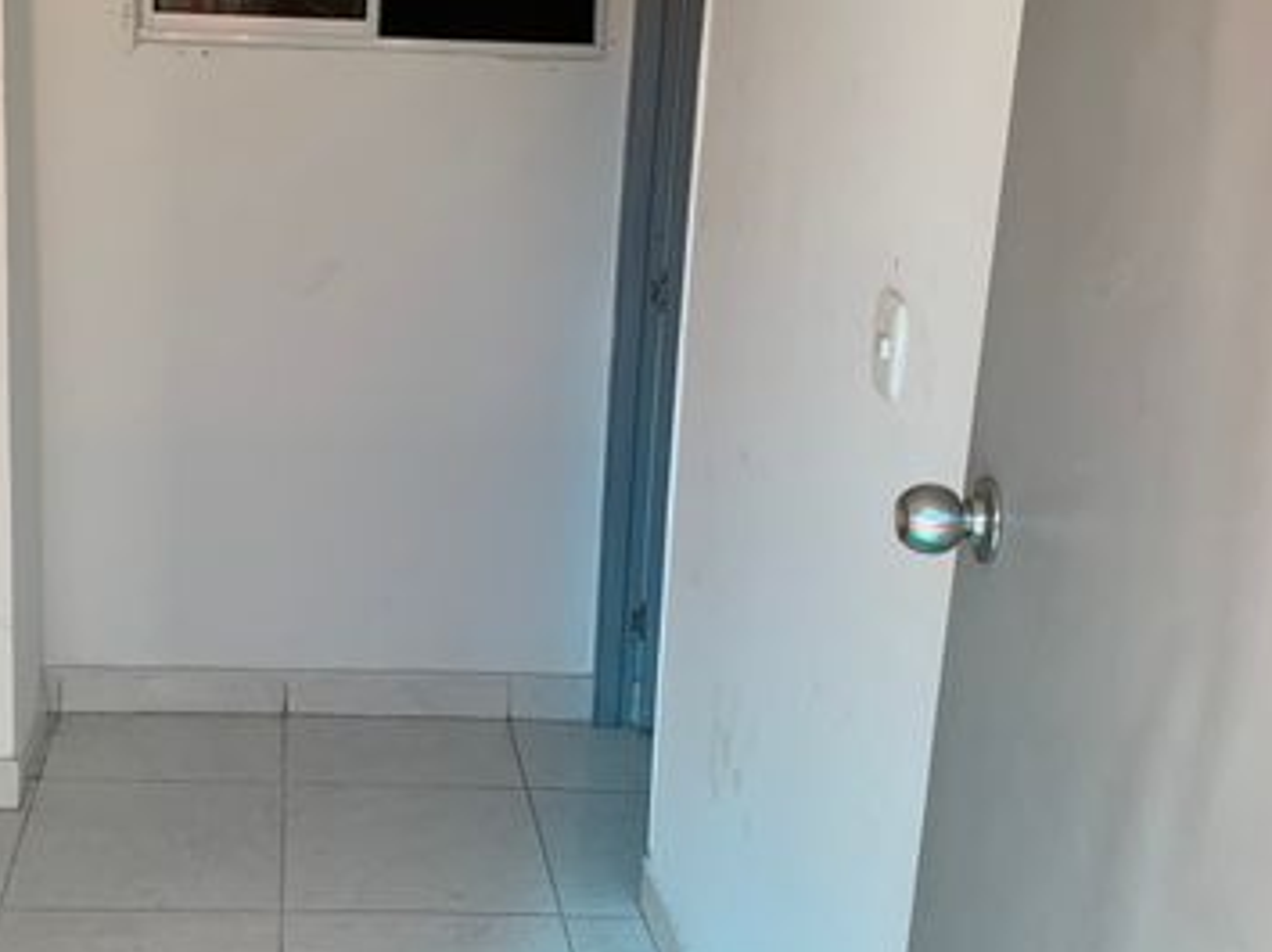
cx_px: 325
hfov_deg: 38.0
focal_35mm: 49
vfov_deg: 29.6
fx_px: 1799
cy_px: 374
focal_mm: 4.25
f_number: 1.8
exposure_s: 1/122
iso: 50
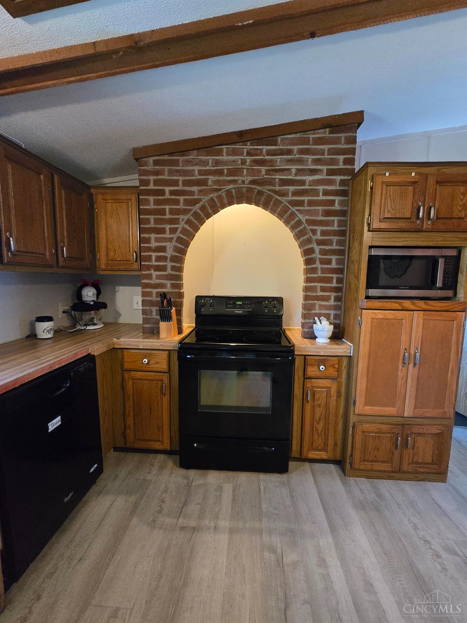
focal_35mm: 13
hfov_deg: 89.9
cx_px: 234
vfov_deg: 106.2
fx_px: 234
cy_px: 312
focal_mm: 2.2
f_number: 2.2
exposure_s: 1/60
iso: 1600
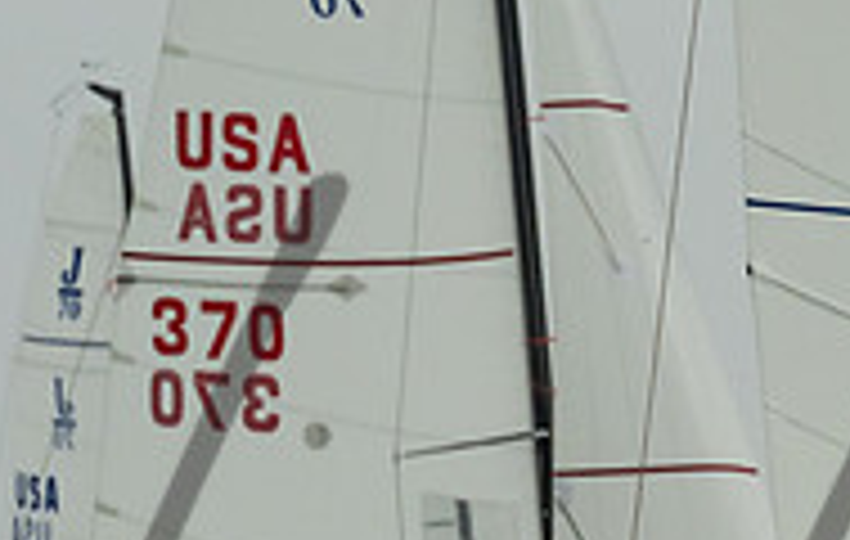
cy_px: 526
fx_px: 19895
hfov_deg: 2.4
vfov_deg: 1.6
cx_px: 805
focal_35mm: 855
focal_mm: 200
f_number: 9
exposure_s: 1/3200
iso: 800
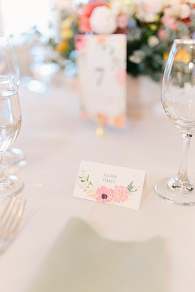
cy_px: 146
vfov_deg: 54.4
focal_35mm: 35
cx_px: 98
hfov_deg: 37.9
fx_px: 284
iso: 250
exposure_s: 1/125
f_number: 1.4
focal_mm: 35
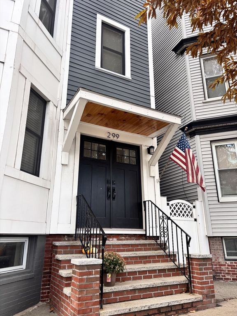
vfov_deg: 67.3
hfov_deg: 53.1
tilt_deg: +17.7
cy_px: 158
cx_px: 118
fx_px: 237
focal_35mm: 26
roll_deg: -0.5
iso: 50
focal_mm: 5.96
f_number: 1.6
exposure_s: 1/471
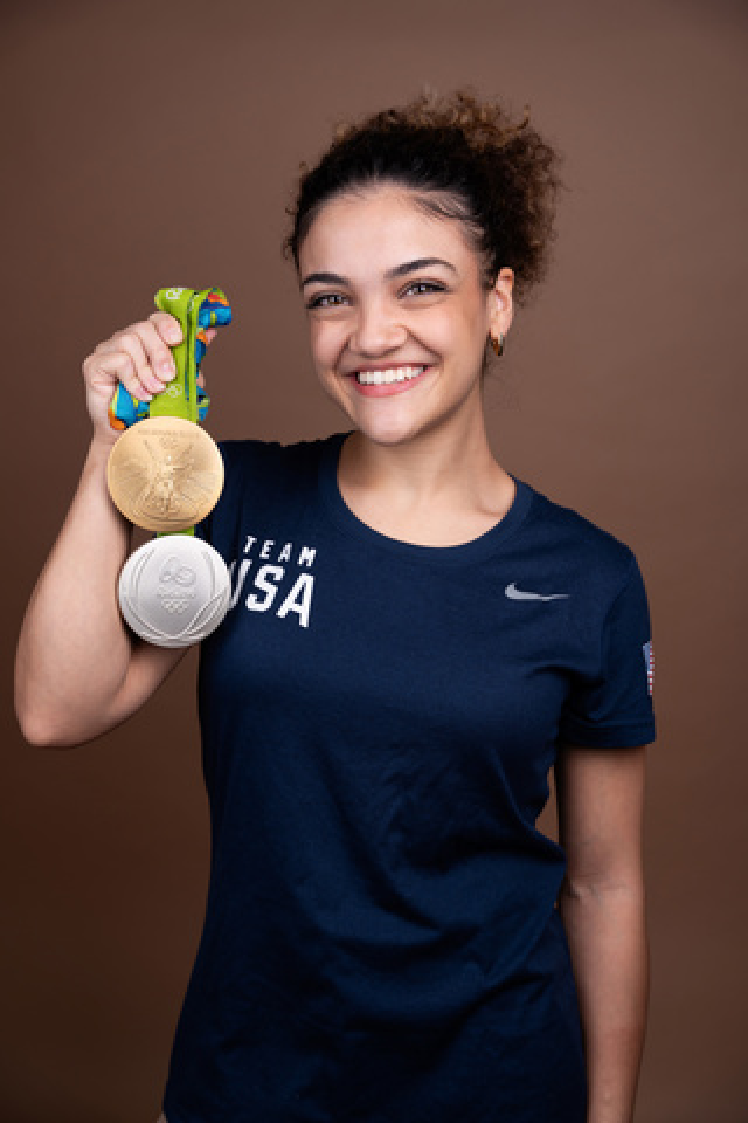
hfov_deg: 28.1
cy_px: 562
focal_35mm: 48
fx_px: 1496
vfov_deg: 41.1
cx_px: 374
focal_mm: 48
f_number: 4
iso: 100
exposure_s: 1/125
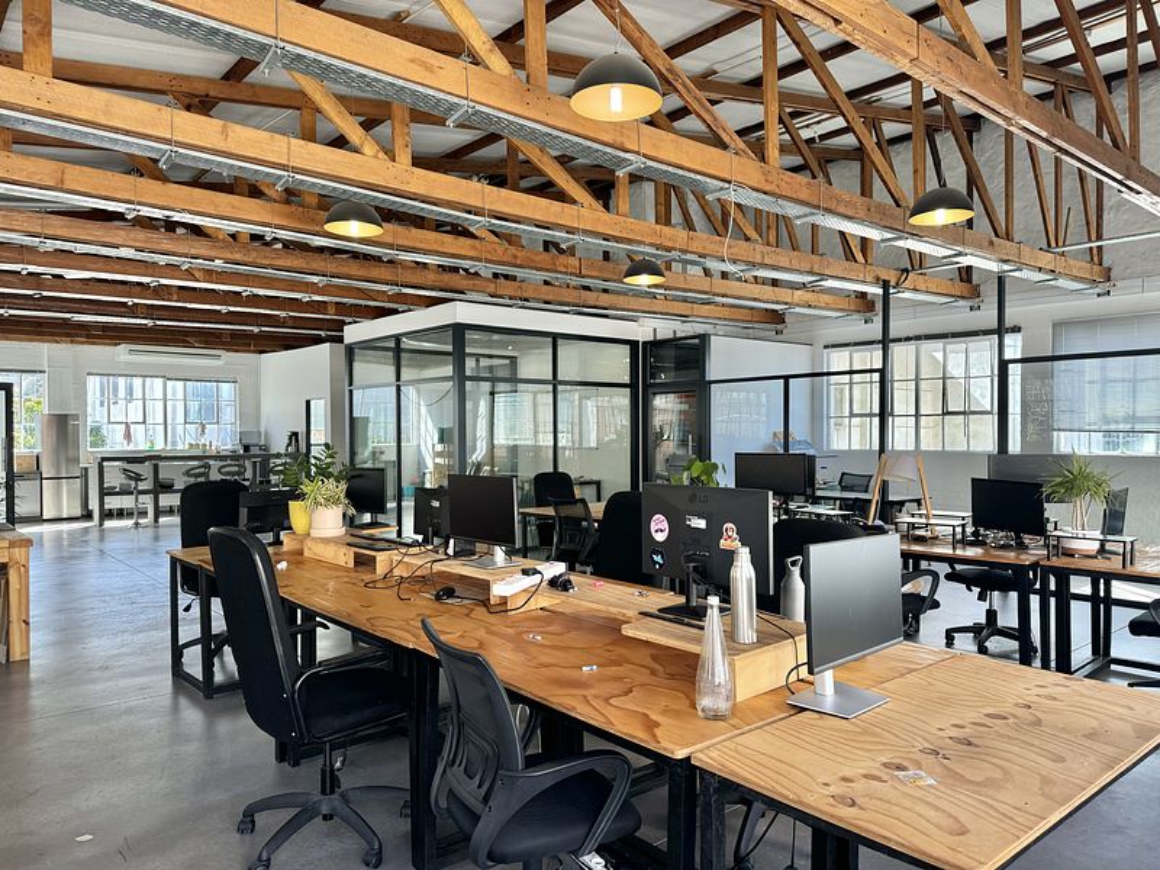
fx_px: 804
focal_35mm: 24
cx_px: 580
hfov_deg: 71.6
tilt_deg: -0.2
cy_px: 435
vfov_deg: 56.8
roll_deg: -0.1
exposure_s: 1/146
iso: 64
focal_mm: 6.76
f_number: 1.78
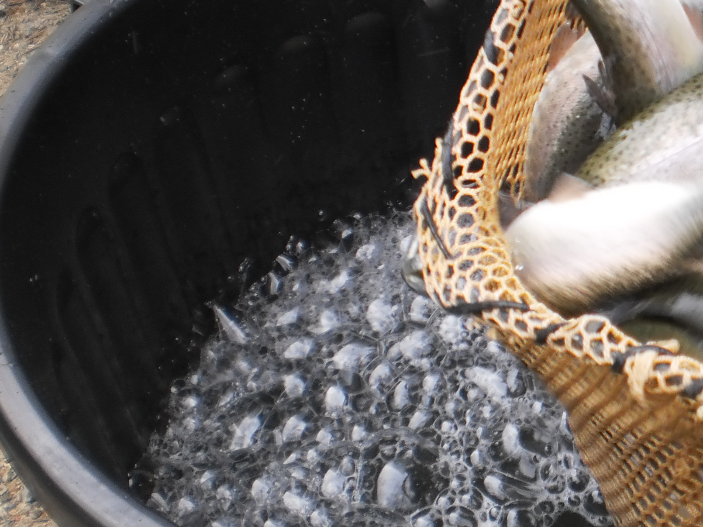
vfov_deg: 19.9
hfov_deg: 25.4
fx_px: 1482
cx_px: 698
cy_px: 92
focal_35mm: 73
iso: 100
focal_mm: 6.3
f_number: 3.1
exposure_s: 1/125
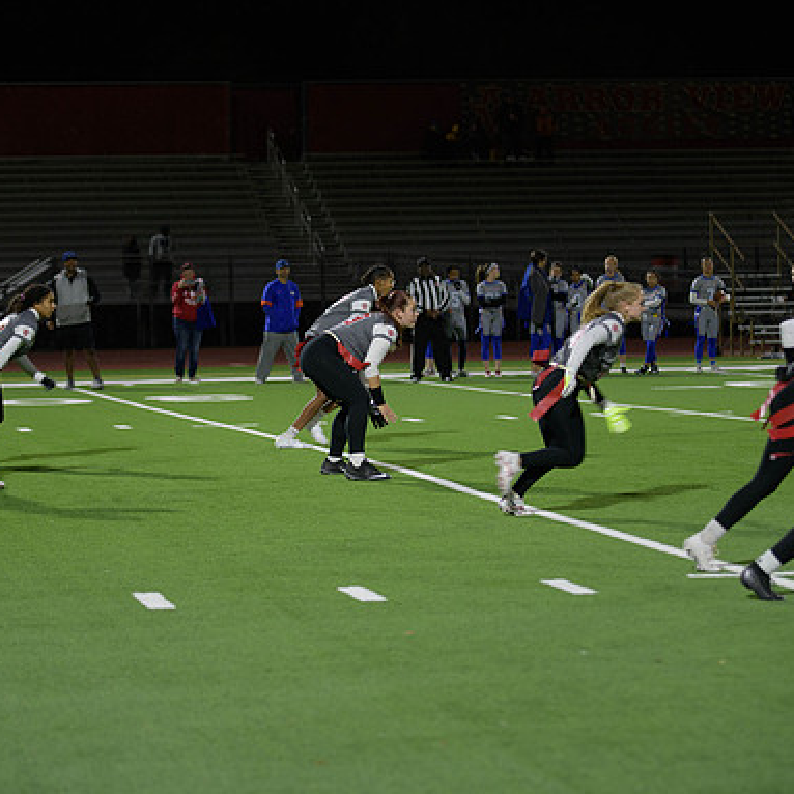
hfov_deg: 13.8
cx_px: 323
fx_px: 3270
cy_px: 399
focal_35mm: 126
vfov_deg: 13.8
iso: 640
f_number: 2.8
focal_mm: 98
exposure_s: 1/200
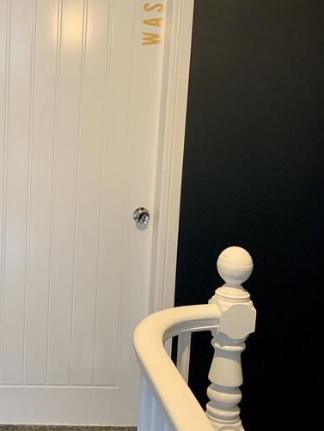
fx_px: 661
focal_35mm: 53
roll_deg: -0.7
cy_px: 215
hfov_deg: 26.6
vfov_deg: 36.2
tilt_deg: -8.4
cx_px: 30
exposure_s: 1/60
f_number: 1.8
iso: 250
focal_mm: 4.25
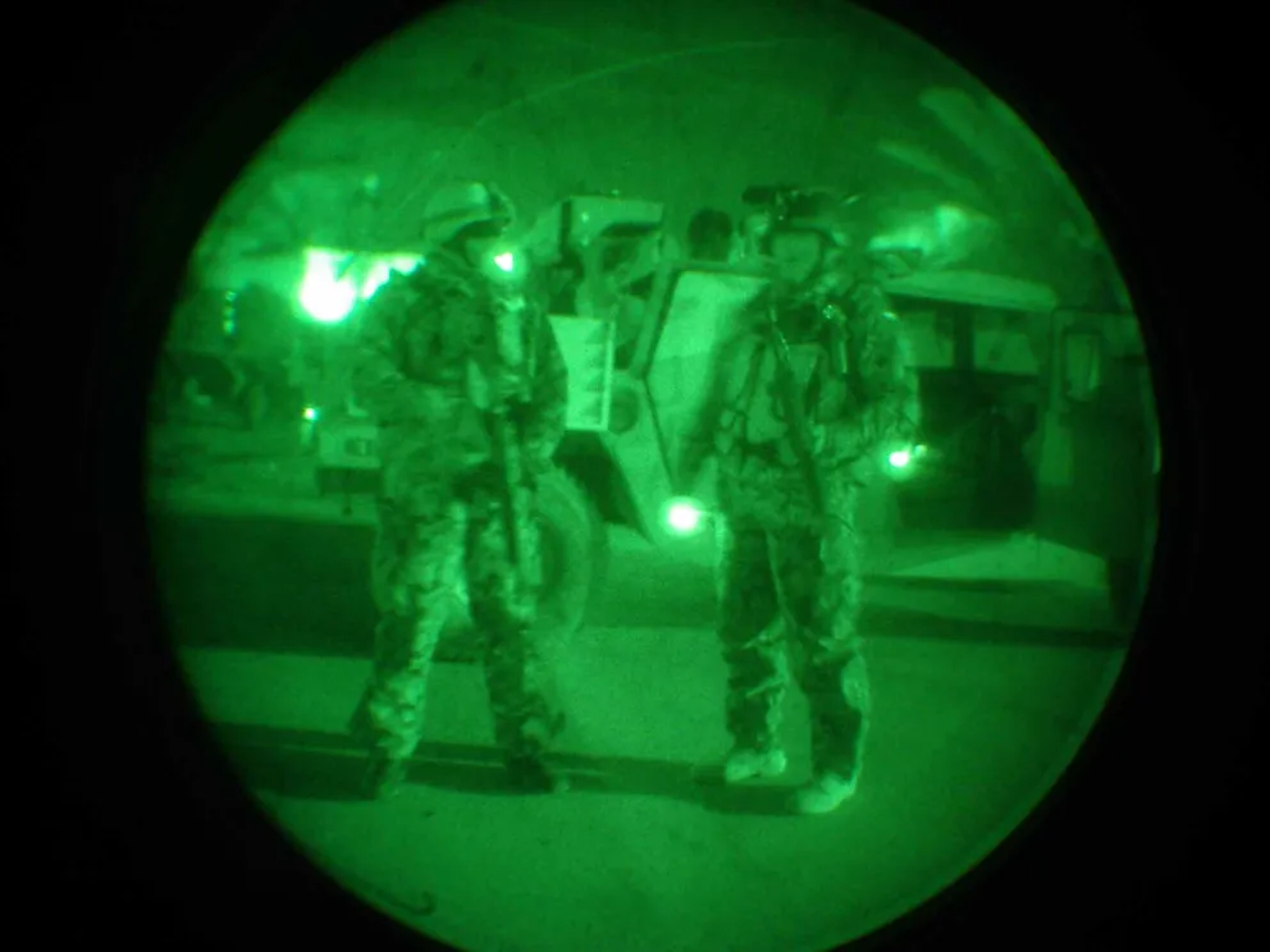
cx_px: 635
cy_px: 476
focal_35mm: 38
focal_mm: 5.8
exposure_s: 1/4
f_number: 2.6
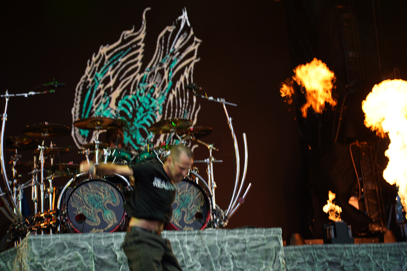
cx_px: 204
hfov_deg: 26.7
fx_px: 859
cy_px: 136
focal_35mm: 76
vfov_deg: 17.9
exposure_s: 1/125
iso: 250
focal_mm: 76
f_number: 4
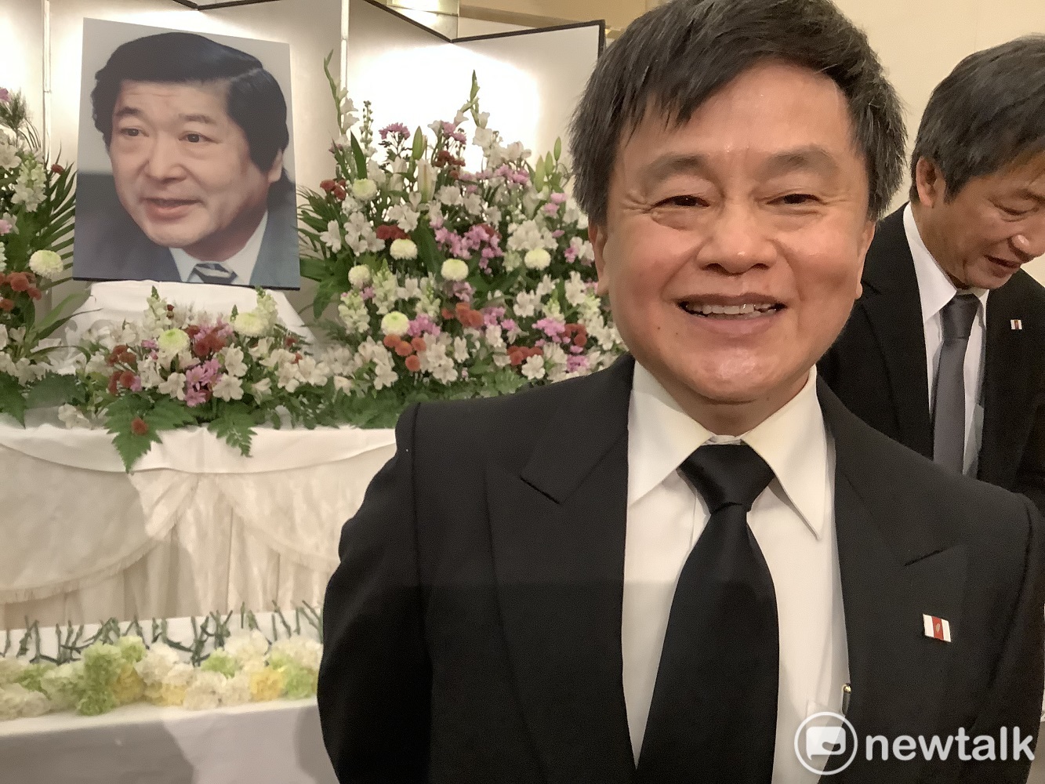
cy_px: 392
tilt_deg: -4.2
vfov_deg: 45.4
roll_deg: -2.3
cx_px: 522
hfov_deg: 58.3
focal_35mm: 31
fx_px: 936
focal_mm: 3.3
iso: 320
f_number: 2.4
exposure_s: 1/50
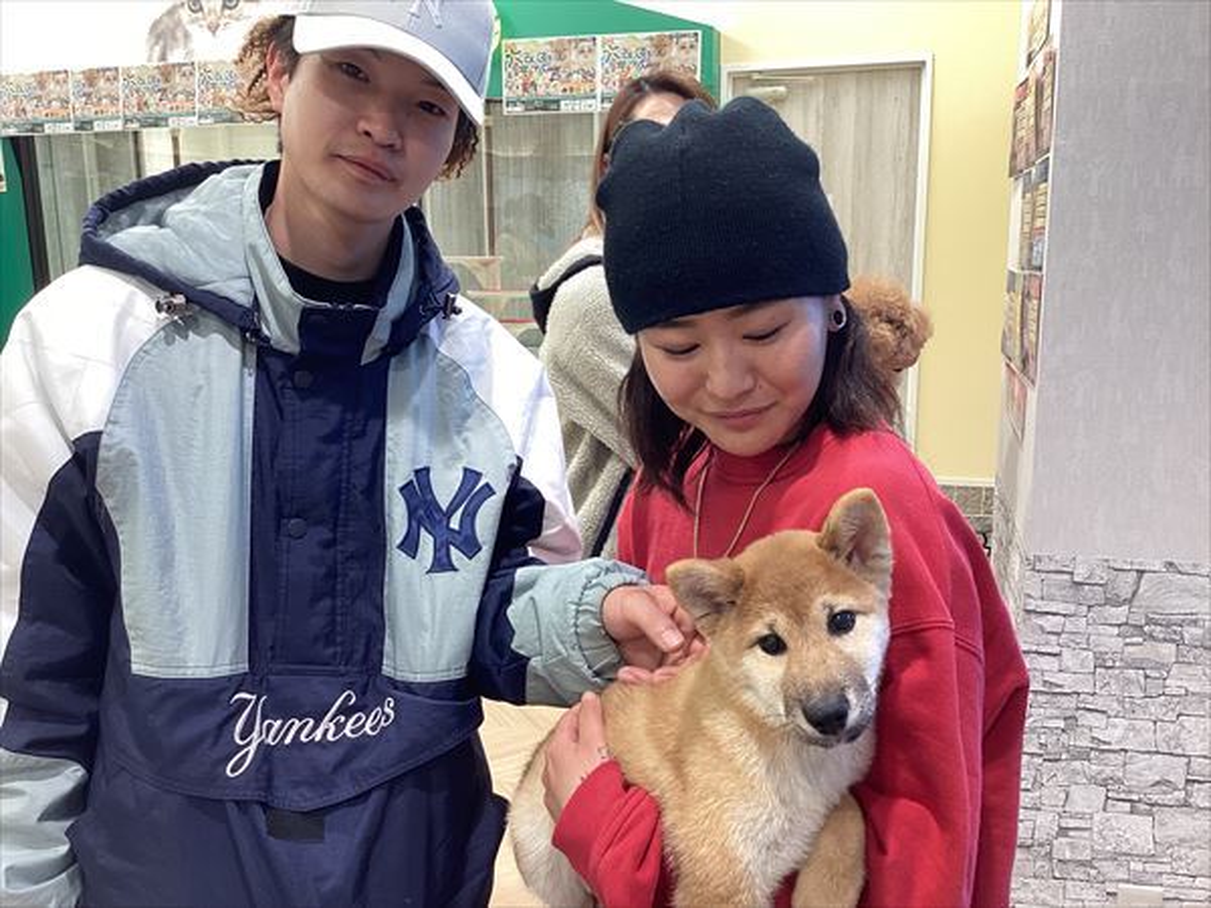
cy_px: 454
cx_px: 606
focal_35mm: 31
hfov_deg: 58.4
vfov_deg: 45.4
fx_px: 1084
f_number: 2.4
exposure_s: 1/60
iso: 64
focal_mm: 3.3
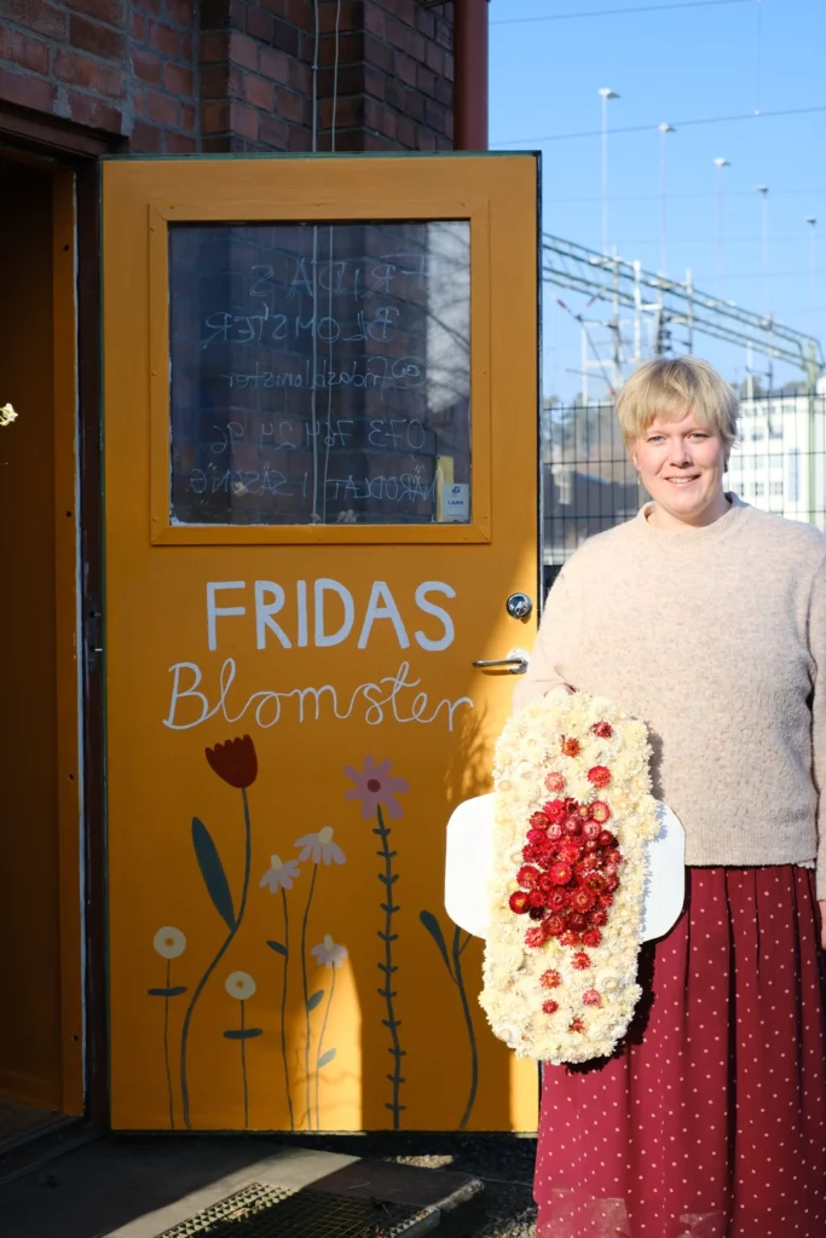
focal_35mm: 53
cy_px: 619
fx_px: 1823
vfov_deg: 37.5
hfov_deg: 25.5
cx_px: 413
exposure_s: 1/1100
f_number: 4
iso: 320
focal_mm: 35
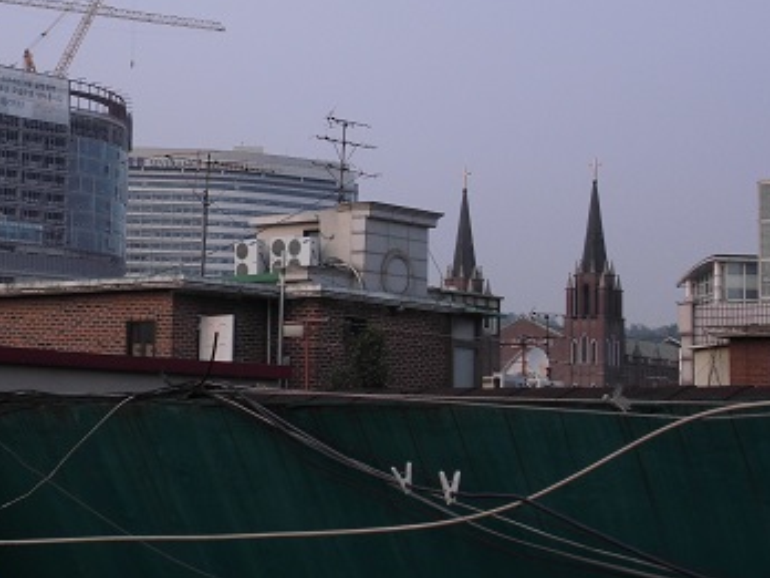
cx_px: 231
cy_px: 205
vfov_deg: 15.2
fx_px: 2158
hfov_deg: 20.1
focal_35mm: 97
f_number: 5.3
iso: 64
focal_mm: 11.8
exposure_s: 1/200
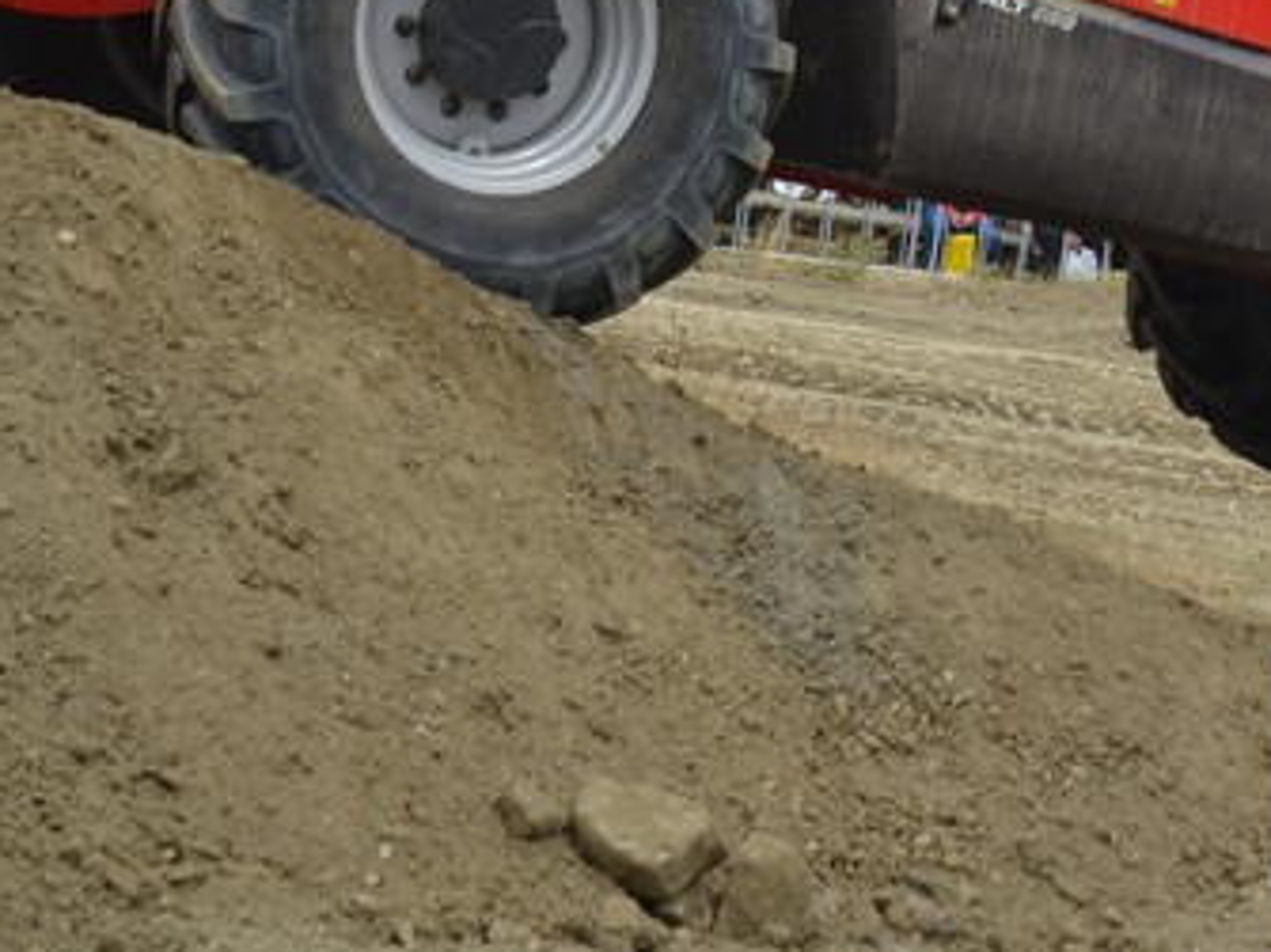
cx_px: 1502
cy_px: -336
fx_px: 8900
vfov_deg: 6.1
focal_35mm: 242
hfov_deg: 8.1
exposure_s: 1/250
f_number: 8
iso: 100
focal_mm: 55
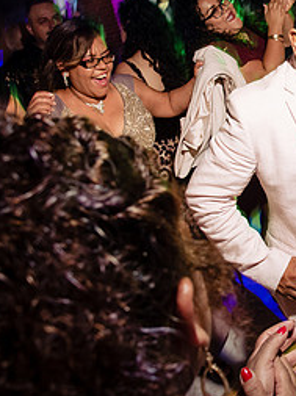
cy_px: 131
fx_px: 606
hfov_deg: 25.3
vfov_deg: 35.8
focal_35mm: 53
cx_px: 334
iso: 2000
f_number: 7.1
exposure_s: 1/50
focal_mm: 24
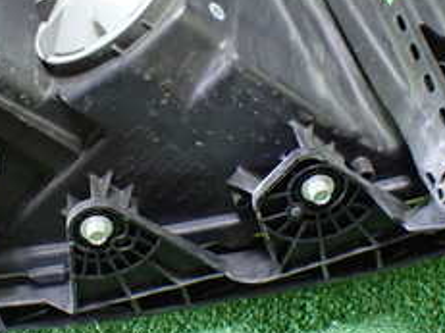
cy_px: 131
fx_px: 1002
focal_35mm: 78
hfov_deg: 24.9
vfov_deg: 18.9
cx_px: 154
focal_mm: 5.4
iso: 800
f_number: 2.3
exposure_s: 1/50
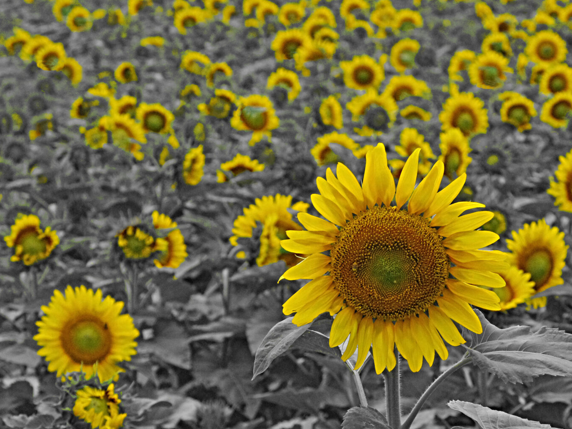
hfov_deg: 8.5
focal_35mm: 234
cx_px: 386
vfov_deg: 6.3
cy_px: 262
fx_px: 3866
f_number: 13
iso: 1600
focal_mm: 115
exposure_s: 1/640
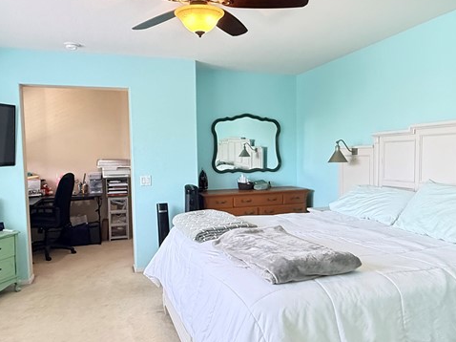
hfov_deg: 60.0
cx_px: 238
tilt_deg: -3.6
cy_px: 184
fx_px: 395
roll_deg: +1.0
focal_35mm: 30
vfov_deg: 46.7
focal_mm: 2.22
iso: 400
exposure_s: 1/120
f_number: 2.2
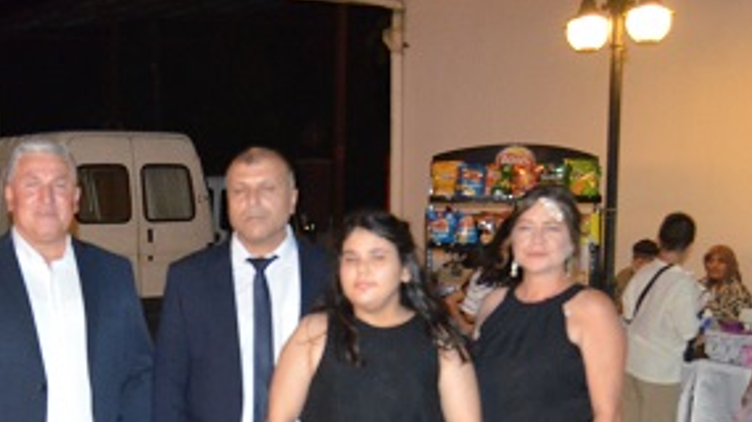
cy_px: 411
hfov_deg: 11.1
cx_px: 149
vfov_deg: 6.2
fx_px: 3870
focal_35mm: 194
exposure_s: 1/60
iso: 3200
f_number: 5.6
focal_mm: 55
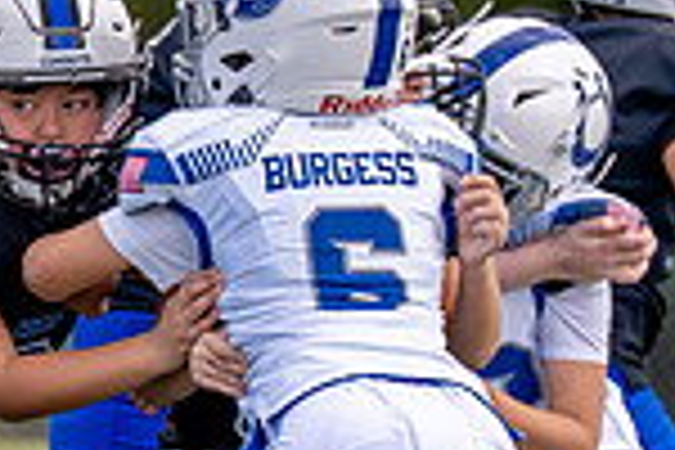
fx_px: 25554
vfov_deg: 1.0
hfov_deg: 1.5
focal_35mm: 1363
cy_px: 249
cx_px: -429
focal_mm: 200
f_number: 2.8
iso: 250
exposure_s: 1/2500
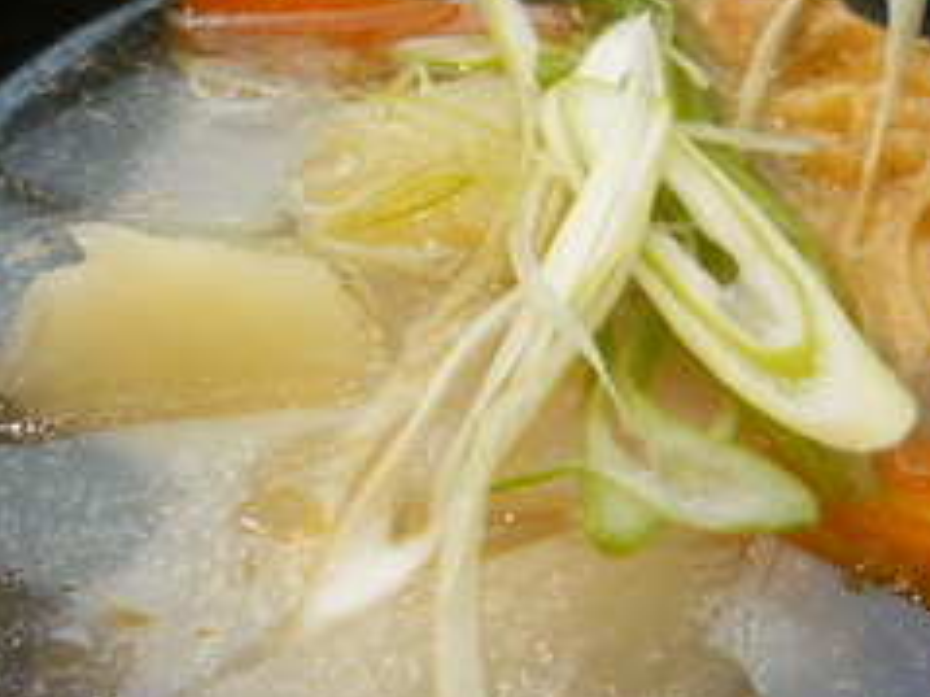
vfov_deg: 25.2
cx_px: 498
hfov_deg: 33.2
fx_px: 1557
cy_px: 275
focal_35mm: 58
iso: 320
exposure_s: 1/30
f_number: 2.8
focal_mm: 5.5
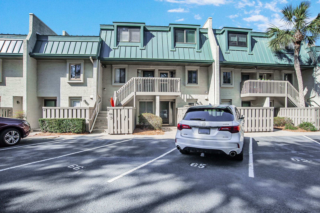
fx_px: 160
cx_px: 160
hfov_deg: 90.0
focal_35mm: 18
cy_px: 106
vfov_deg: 67.4
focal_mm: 18
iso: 400
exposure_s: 1/400
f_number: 11
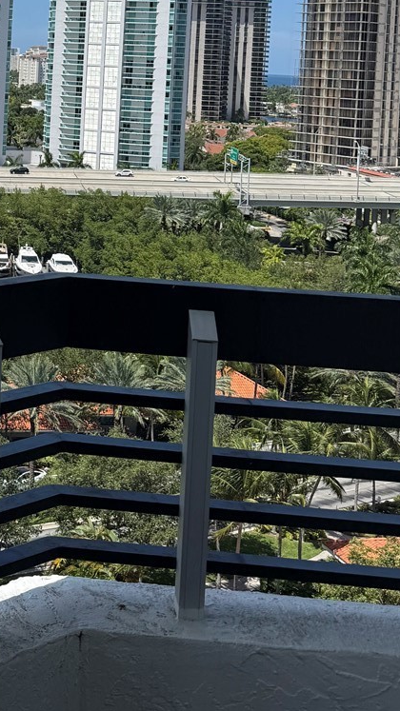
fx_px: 1056
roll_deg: -1.8
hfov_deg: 19.5
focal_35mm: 56
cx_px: -143
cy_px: 67
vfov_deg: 35.0
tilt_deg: -1.8
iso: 80
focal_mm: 6.76
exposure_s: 1/6711
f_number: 1.78
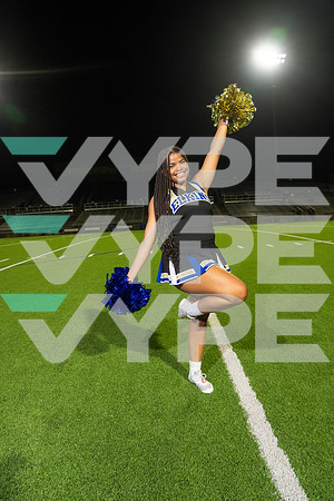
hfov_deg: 53.1
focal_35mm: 24
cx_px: 167
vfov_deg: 73.7
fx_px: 334
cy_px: 250
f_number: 4.5
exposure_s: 1/200
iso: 1000
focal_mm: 24
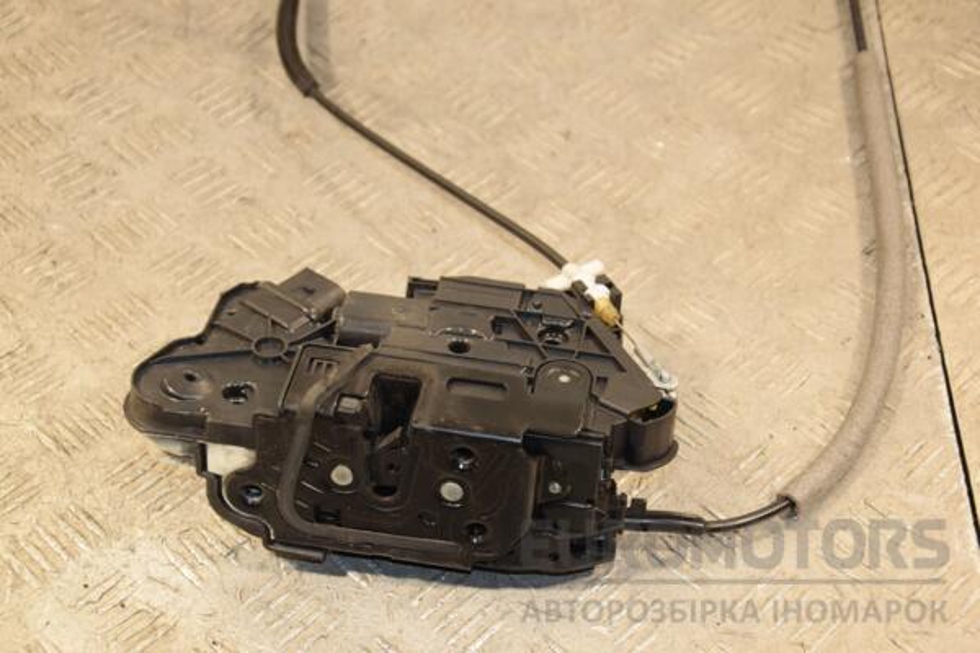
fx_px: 1960
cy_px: 326
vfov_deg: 18.9
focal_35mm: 72
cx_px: 490
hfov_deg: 28.1
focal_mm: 48
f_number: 4.8
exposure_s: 1/125
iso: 800
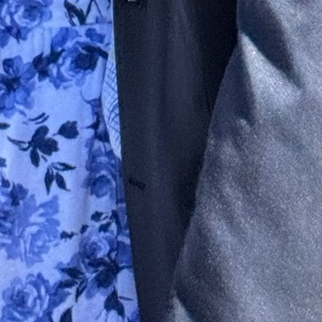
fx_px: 2684
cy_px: -627
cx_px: -24
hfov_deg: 6.8
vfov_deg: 6.3
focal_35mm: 255
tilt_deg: -4.7
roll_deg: +1.5
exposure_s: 1/3257
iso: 64
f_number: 1.78
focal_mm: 6.76
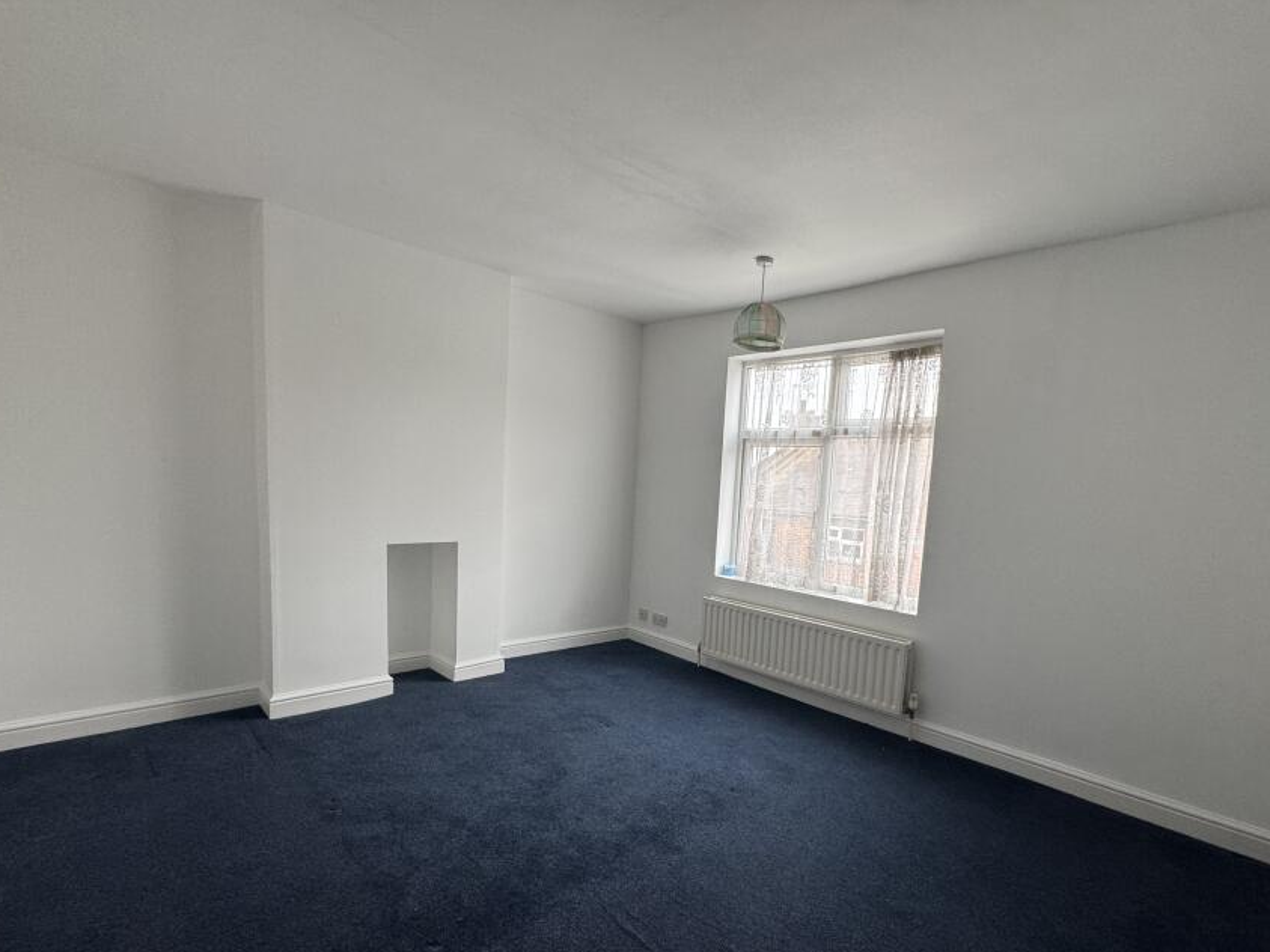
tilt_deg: -5.8
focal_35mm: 17
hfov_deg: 90.9
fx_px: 624
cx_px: 679
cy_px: 553
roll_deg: -3.1
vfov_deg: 74.2
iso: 125
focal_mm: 2.22
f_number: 2.2
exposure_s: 1/100
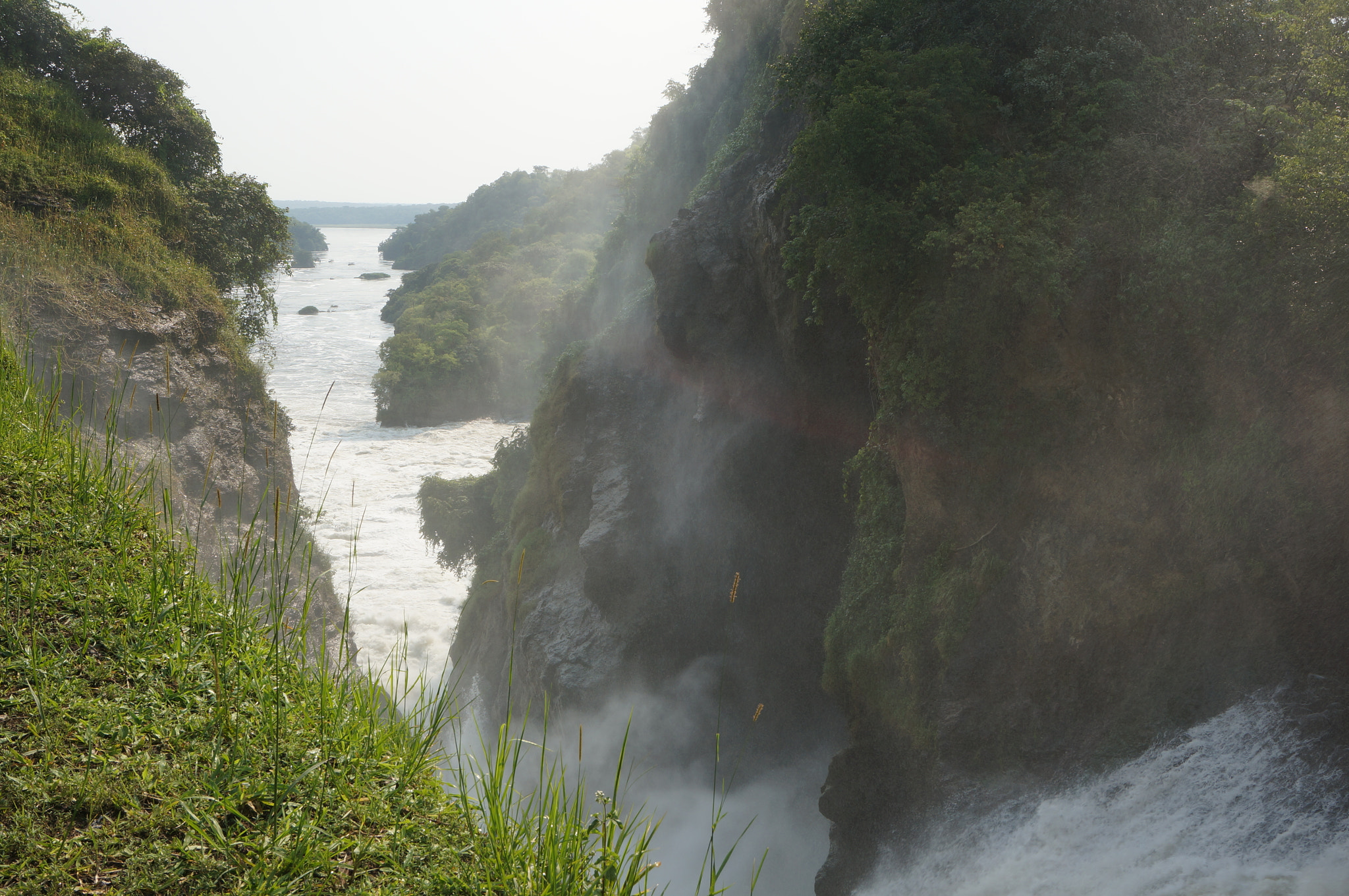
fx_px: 1404
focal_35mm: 38
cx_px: 674
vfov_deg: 35.4
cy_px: 448
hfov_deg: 51.3
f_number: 11
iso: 100
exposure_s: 1/100
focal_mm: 25
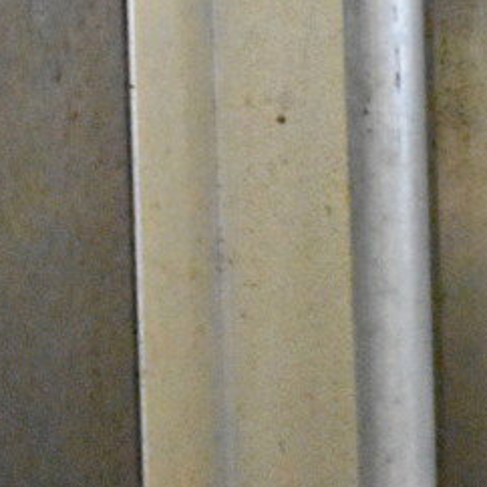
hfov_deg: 6.9
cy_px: -257
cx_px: 487
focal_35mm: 251
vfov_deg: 6.9
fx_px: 3995
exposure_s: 1/13
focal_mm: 52
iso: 25600
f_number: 5.6
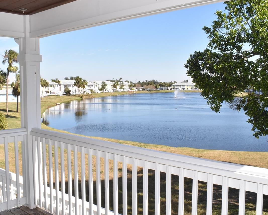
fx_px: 301
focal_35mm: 38
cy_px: 109
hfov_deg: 47.9
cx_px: 128
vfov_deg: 39.1
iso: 800
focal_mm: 18
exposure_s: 1/200
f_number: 22
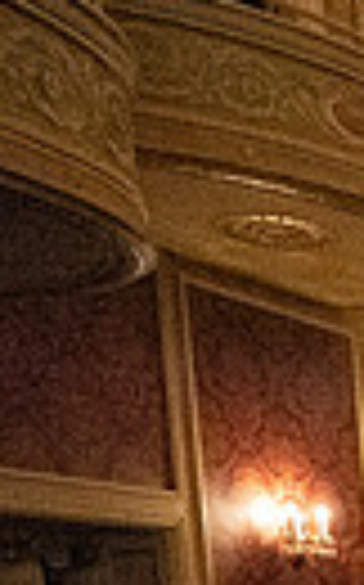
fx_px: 1193
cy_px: 722
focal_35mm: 75
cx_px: 1114
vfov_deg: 24.6
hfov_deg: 10.9
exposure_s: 1/400
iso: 40637
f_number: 4
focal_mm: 16.5
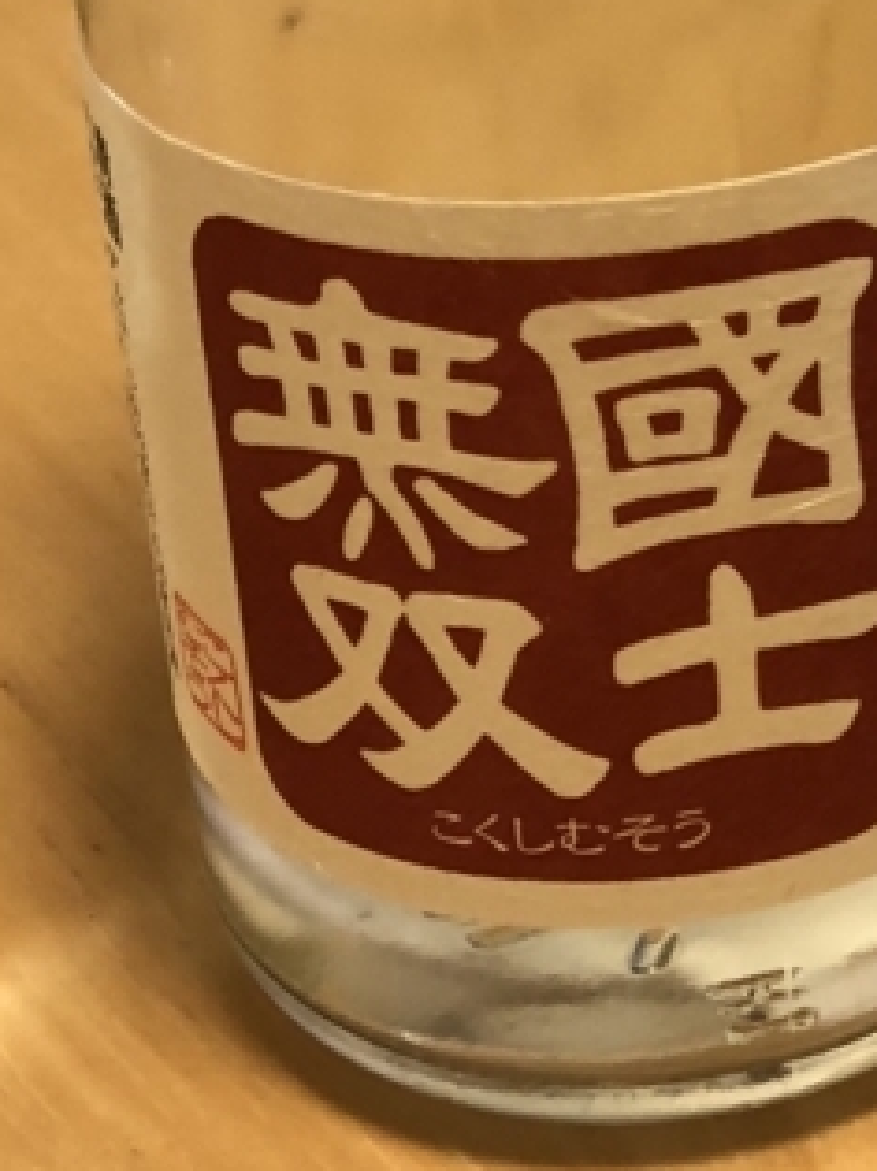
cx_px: 1163
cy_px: -390
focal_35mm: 91
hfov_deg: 15.4
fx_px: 3076
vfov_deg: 19.7
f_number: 1.8
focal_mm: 4
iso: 50
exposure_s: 1/17
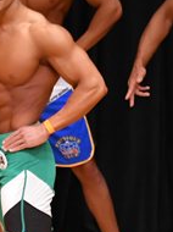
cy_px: 153
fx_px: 6285
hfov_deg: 1.6
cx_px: -230
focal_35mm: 941
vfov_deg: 2.1
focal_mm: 160
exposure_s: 1/400
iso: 4000
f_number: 5.6
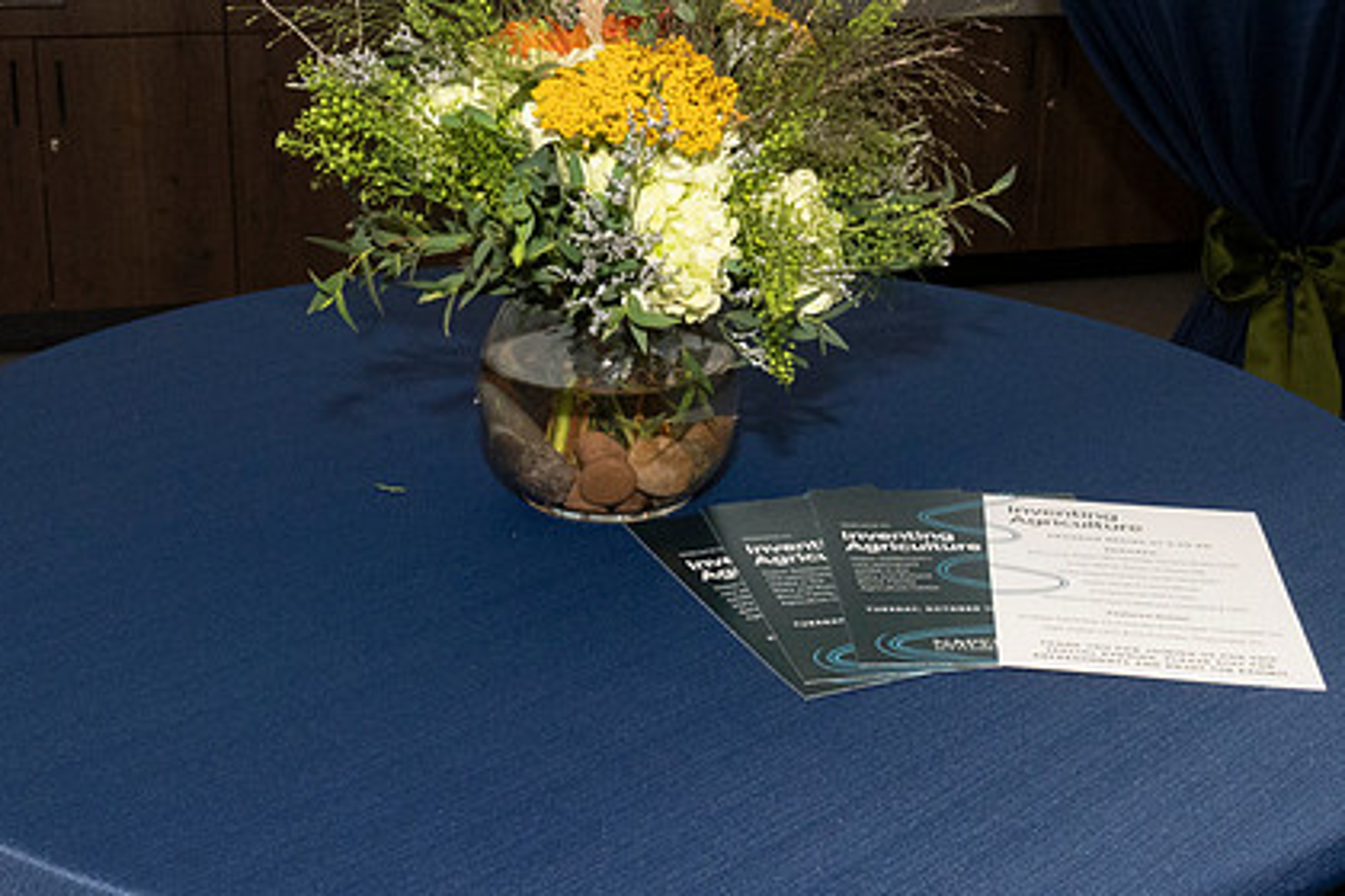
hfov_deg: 34.4
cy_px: 312
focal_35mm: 58
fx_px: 2167
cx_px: 753
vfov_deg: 23.3
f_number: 20
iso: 3200
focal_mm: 28
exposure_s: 1/200
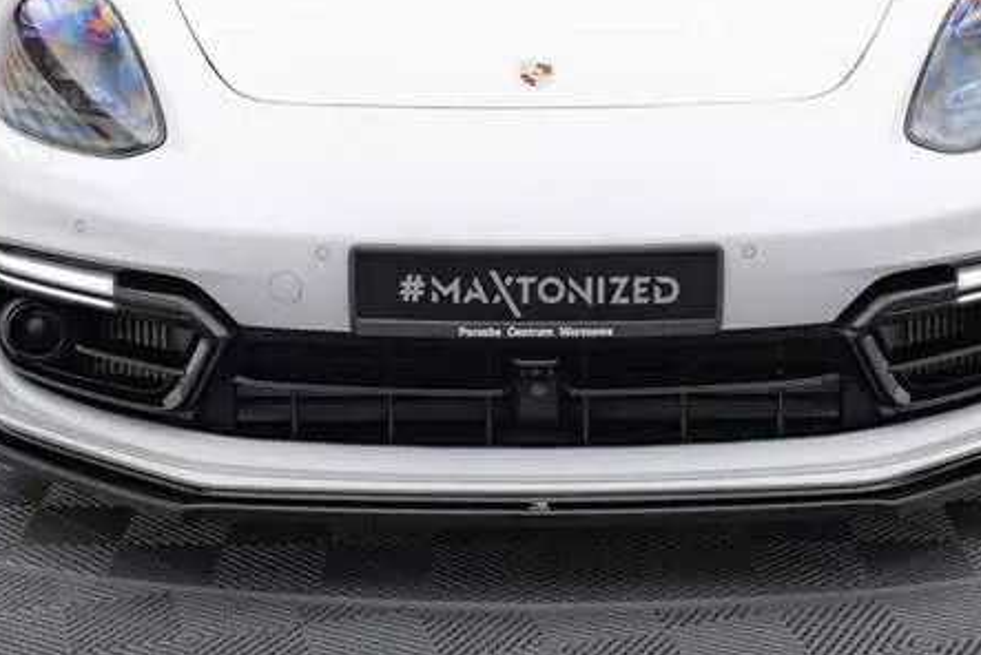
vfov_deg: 17.1
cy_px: 121
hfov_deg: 25.6
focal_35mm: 79
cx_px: 547
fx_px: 2154
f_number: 2.5
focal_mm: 35
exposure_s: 1/200
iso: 500
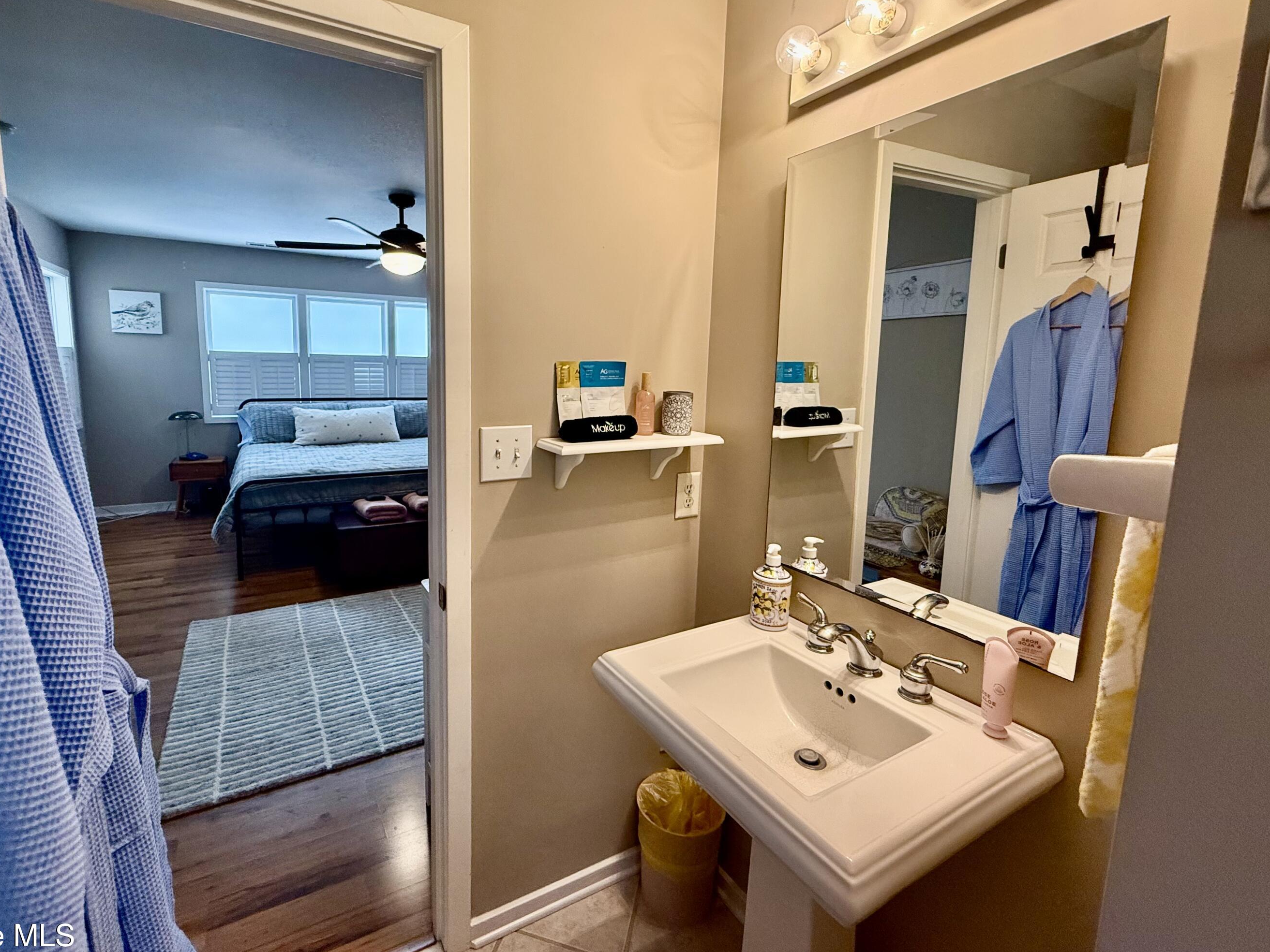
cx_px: 568
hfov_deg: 94.2
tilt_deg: -6.7
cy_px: 441
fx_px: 587
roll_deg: -0.7
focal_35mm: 16
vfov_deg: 78.0
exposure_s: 1/120
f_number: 2.2
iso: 250
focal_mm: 2.22
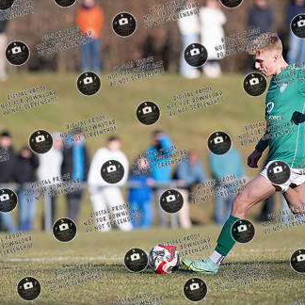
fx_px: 5313
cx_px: 133
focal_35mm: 533
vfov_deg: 3.3
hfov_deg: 3.3
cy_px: 142
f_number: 3.5
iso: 140
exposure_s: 1/1600
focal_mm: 300
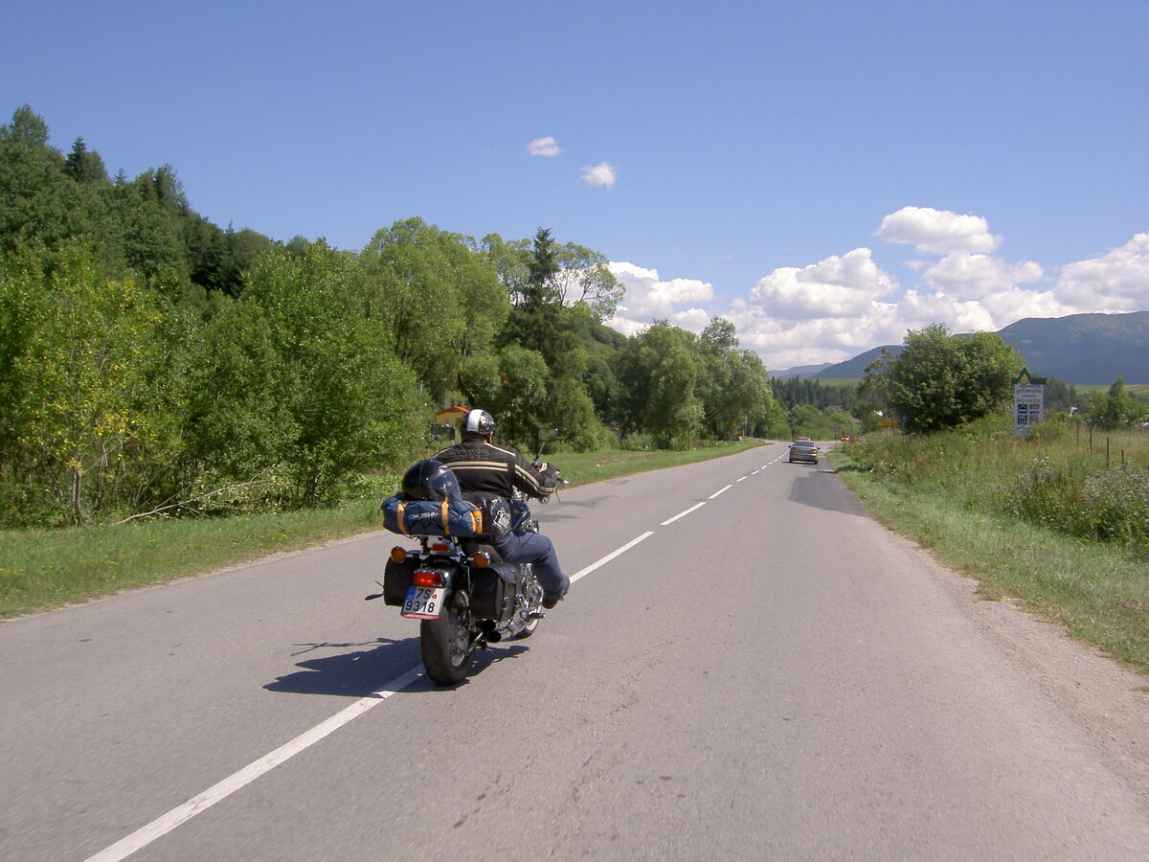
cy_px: 431
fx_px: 1129
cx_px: 574
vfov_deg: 41.8
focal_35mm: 34
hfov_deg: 54.0
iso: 50
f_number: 4.7
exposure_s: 1/500
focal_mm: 5.6
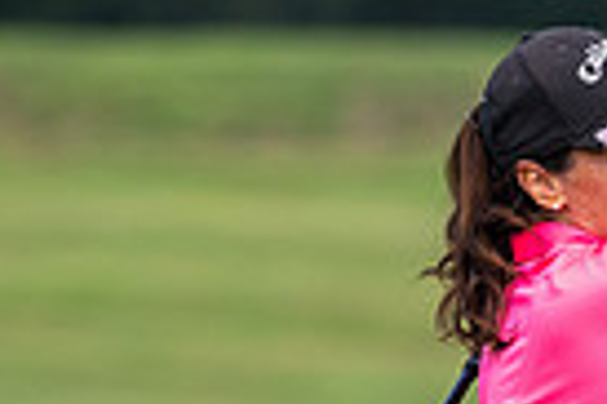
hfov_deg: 1.3
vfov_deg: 0.9
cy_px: 689
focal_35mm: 1546
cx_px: 661
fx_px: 26036
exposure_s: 1/800
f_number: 5
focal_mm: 300
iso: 200
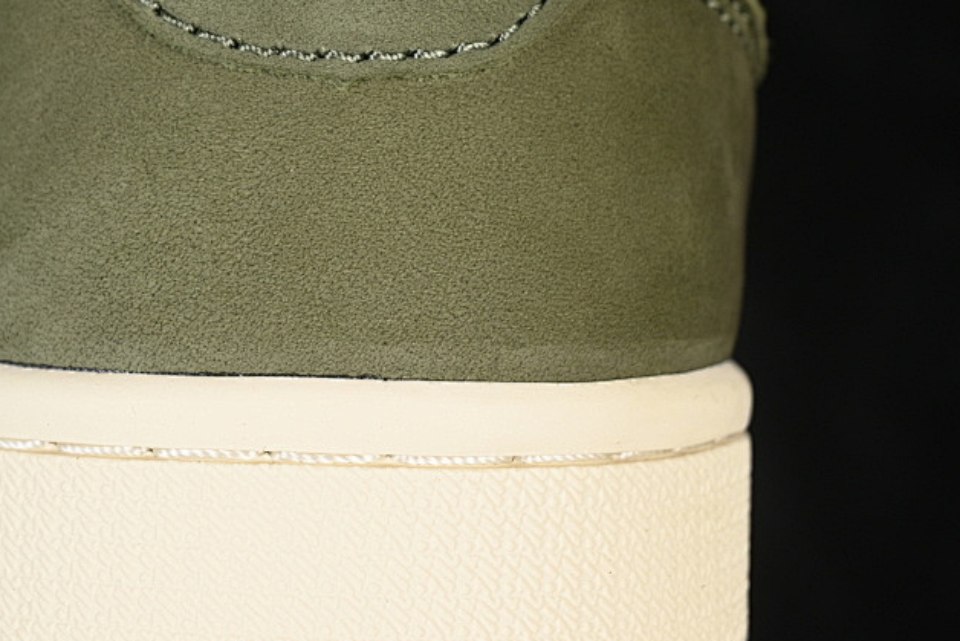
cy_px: 113
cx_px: 327
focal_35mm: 129
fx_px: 3441
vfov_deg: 10.6
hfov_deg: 15.9
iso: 160
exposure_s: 1/60
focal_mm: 50
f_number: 6.3
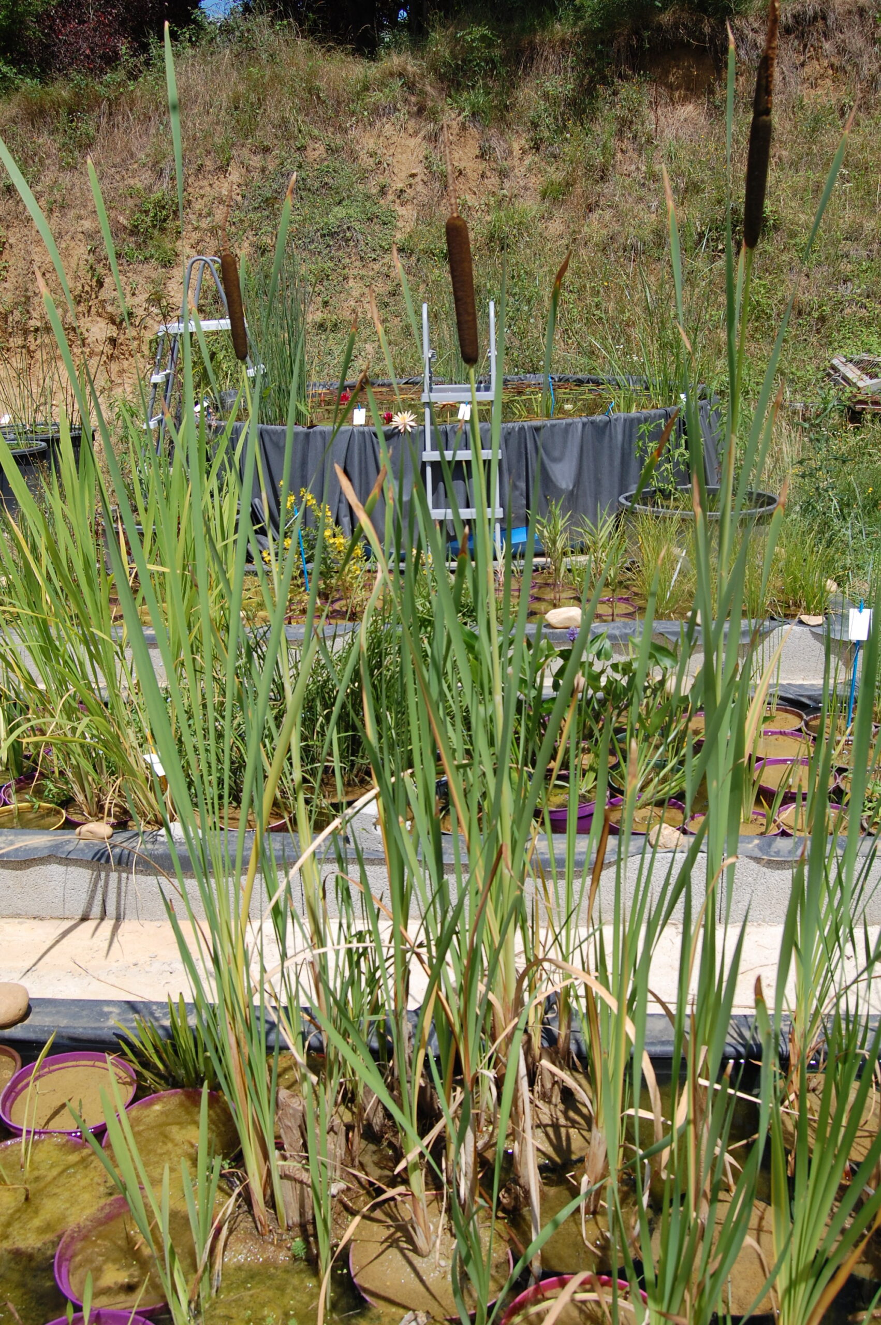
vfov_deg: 62.0
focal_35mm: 30
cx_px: 440
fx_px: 1103
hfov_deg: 43.5
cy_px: 662
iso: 200
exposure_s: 1/400
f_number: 10
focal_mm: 20
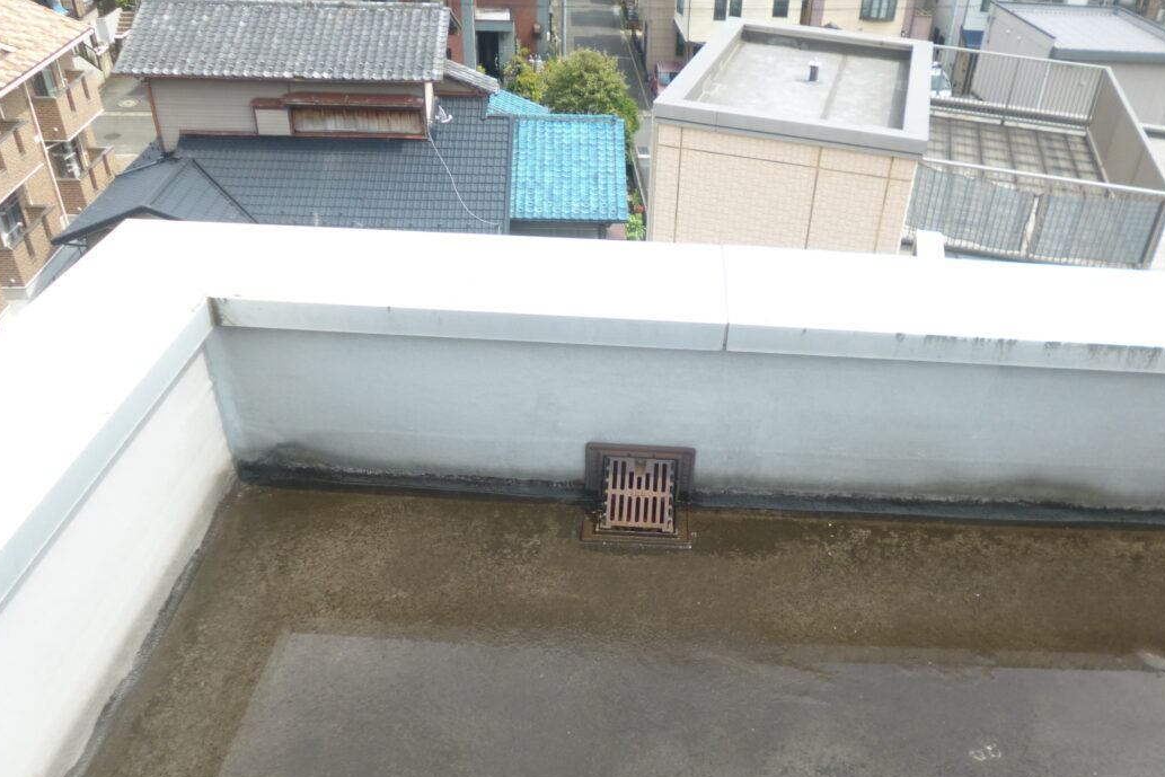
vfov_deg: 44.9
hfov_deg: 63.4
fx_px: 939
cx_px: 665
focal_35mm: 29
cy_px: 433
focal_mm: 4.3
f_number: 2.8
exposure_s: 1/640
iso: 100
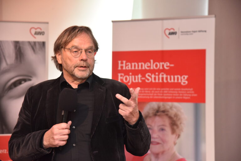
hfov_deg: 21.4
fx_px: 636
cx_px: 120
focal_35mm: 95
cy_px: 80
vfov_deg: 14.4
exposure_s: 1/125
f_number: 5.6
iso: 5000
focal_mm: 95
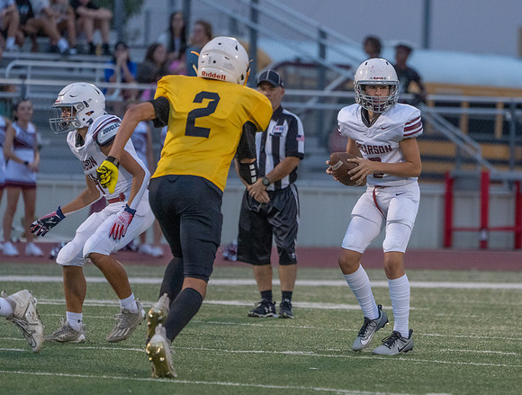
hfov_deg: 3.7
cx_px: 374
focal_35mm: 533
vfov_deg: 2.8
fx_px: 8058
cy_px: 191
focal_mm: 388
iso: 5000
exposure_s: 1/1000
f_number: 5.6
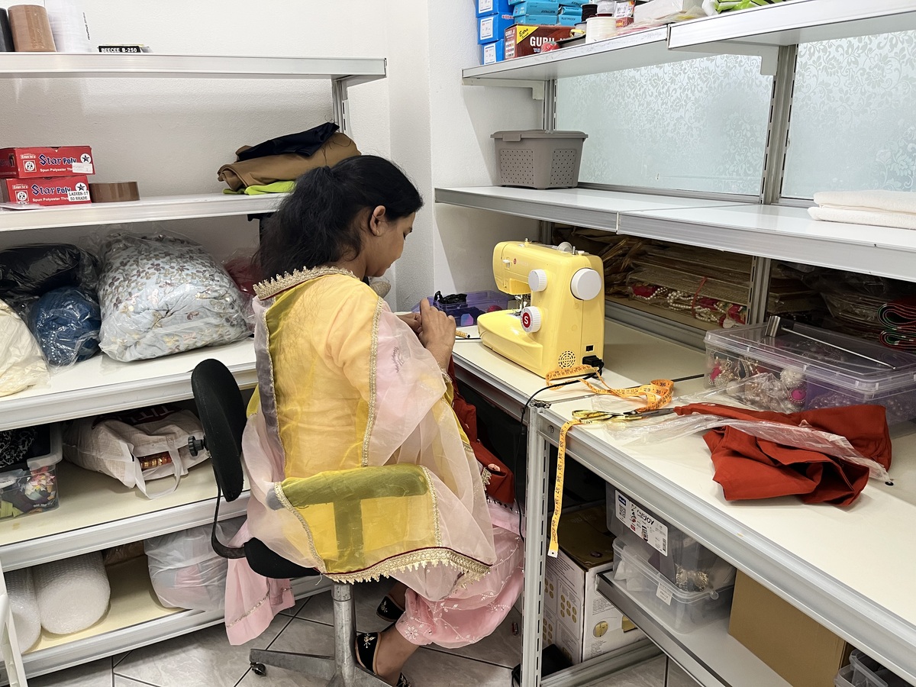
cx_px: 458
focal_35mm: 26
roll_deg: +0.8
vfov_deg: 53.1
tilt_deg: -17.2
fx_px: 688
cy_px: 344
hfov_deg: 67.3
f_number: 1.6
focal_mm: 5.1
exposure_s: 1/50
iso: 80
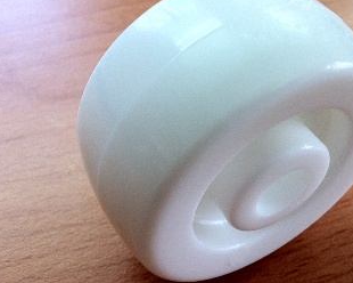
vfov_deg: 27.6
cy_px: 132
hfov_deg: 33.9
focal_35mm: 55
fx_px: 575
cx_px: 227
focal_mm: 3.85
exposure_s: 1/20
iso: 80
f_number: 2.8
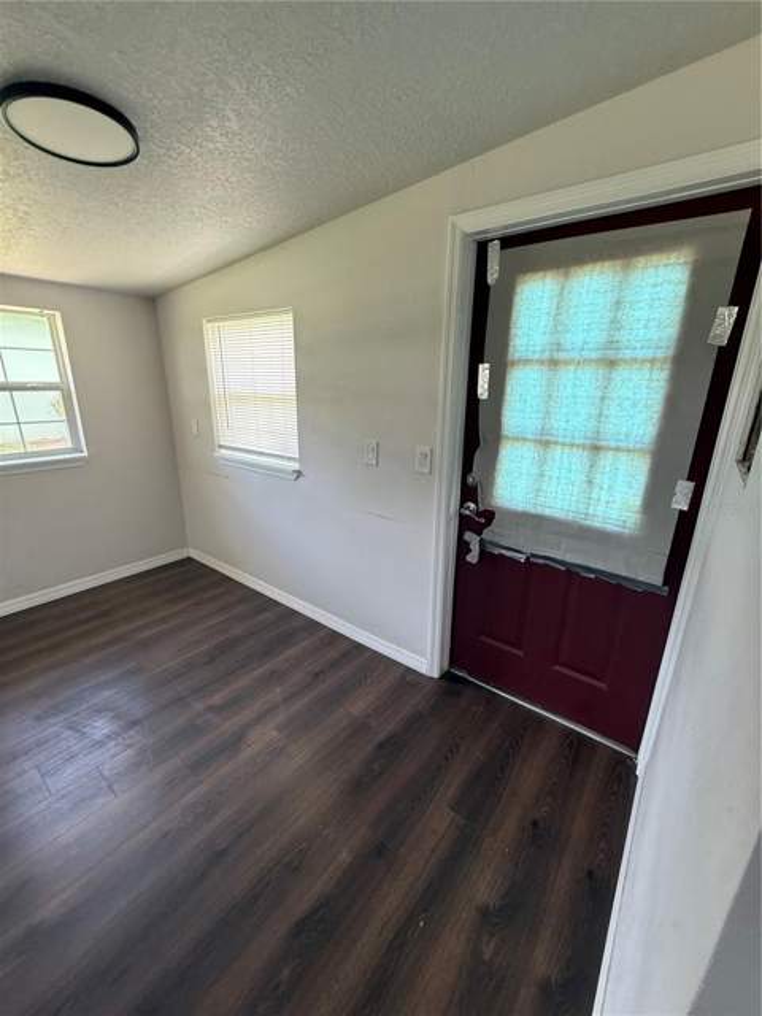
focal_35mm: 14
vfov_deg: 102.1
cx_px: 381
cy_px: 508
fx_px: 411
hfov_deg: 85.7
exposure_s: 1/99
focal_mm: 2.22
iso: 160
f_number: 2.2
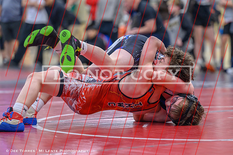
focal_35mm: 184
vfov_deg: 7.5
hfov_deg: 11.2
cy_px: 89
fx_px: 1189
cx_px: 146
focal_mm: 145
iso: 1800
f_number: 2.8
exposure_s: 1/640
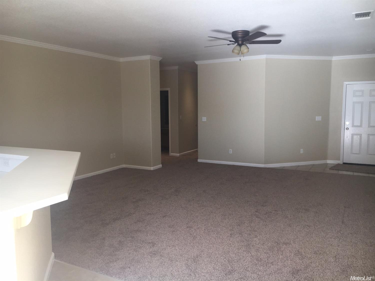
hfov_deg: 61.7
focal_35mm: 29
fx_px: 314
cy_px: 140
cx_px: 188
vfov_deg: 48.2
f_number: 2.2
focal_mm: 4.15
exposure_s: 1/60
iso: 32
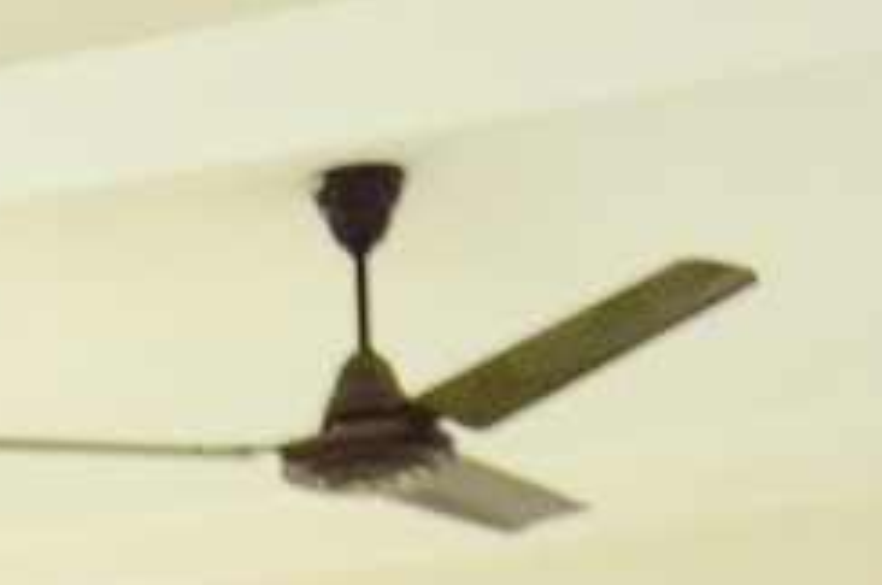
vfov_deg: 5.0
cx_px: -1415
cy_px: 2002
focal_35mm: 253
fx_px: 6190
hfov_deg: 7.5
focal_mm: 22
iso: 1000
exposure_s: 1/25
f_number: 4
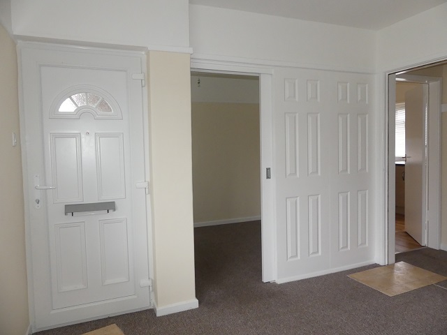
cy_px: 168
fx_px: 323
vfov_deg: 54.9
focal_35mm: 25
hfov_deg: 69.4
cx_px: 224
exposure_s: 1/60
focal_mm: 4.5
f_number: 2.8
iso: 400
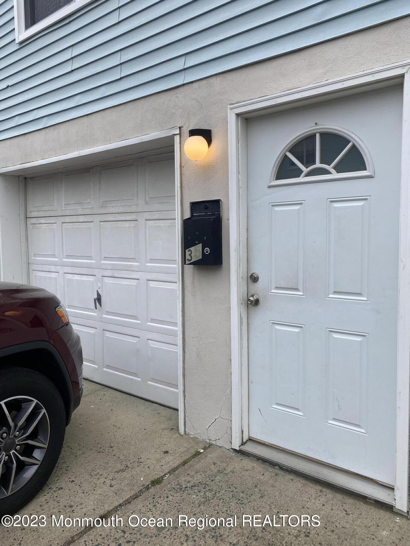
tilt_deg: -3.1
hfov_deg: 53.1
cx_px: 205
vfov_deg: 67.3
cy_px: 273
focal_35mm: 26
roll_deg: +1.5
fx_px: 411
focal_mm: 4.25
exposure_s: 1/658
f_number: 1.8
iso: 32
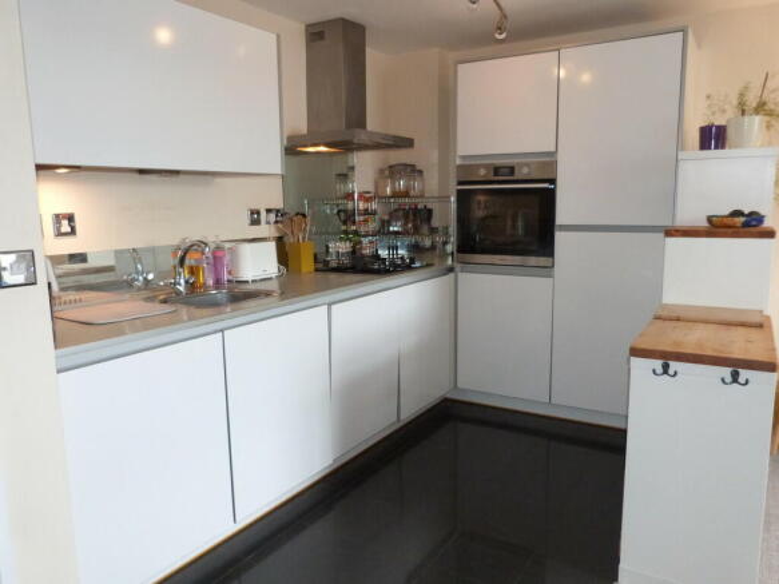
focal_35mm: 25
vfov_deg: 54.9
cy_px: 292
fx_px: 562
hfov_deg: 69.4
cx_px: 390
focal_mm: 4.5
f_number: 2.8
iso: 400
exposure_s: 1/60
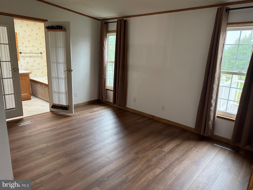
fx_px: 175
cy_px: 95
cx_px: 126
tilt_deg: -14.1
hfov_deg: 71.6
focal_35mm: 24
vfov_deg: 56.8
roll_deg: -2.6
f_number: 1.78
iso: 400
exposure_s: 1/120
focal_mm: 6.76
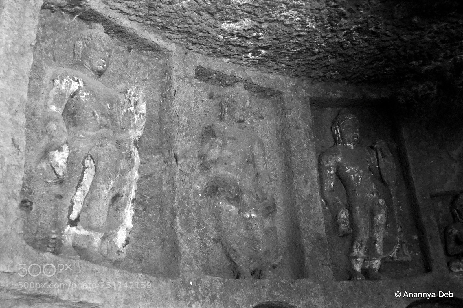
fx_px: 559
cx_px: 232
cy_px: 154
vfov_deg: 30.8
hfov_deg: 45.0
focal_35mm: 44
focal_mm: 29
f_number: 5.6
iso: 3200
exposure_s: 1/80
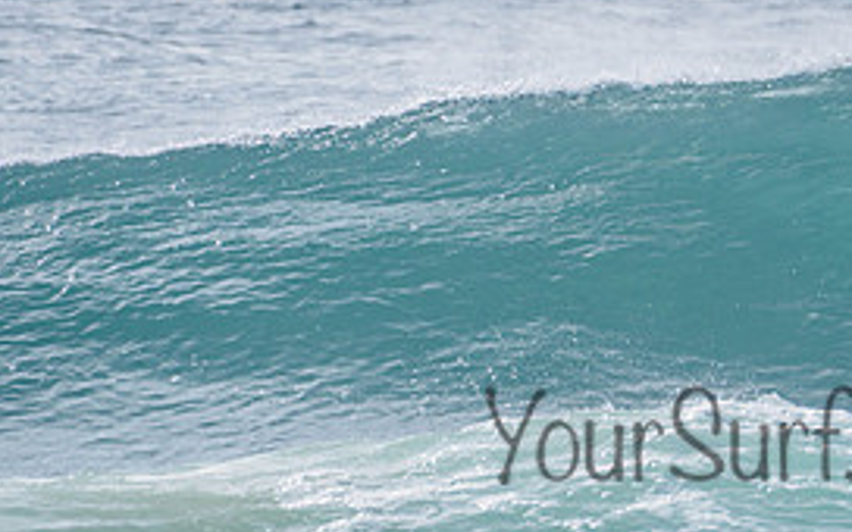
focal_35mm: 1332
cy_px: 273
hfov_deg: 1.6
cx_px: 1012
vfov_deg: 1.0
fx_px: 30929
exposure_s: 1/2000
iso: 125
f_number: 5.6
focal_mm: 500
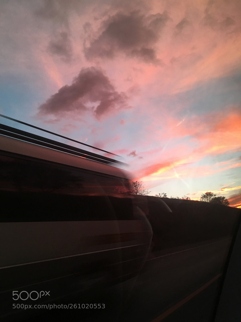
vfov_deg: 61.7
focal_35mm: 29
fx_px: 269
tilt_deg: +15.8
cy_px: 161
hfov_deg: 48.2
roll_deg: +6.9
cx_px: 120
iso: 100
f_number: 2.2
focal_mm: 4.15
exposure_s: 1/30
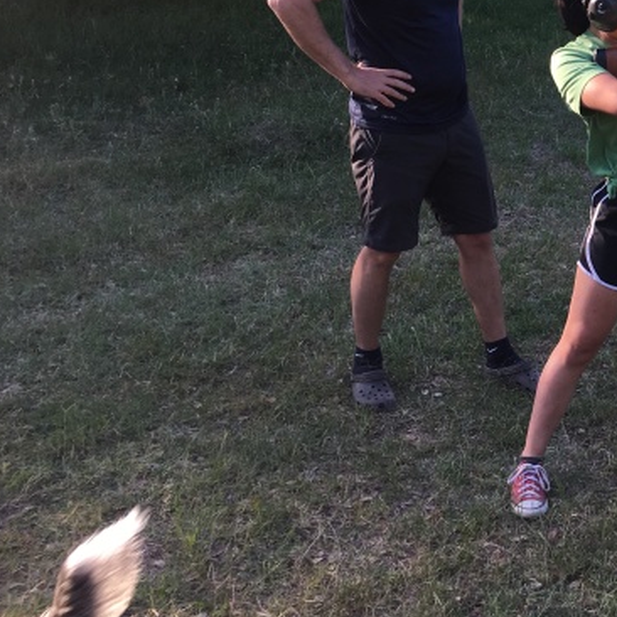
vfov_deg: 29.9
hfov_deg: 28.2
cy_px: 133
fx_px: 1129
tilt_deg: -13.6
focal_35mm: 56
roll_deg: -0.5
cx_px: 651
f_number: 2.2
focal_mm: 4.15
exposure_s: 1/211
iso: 25
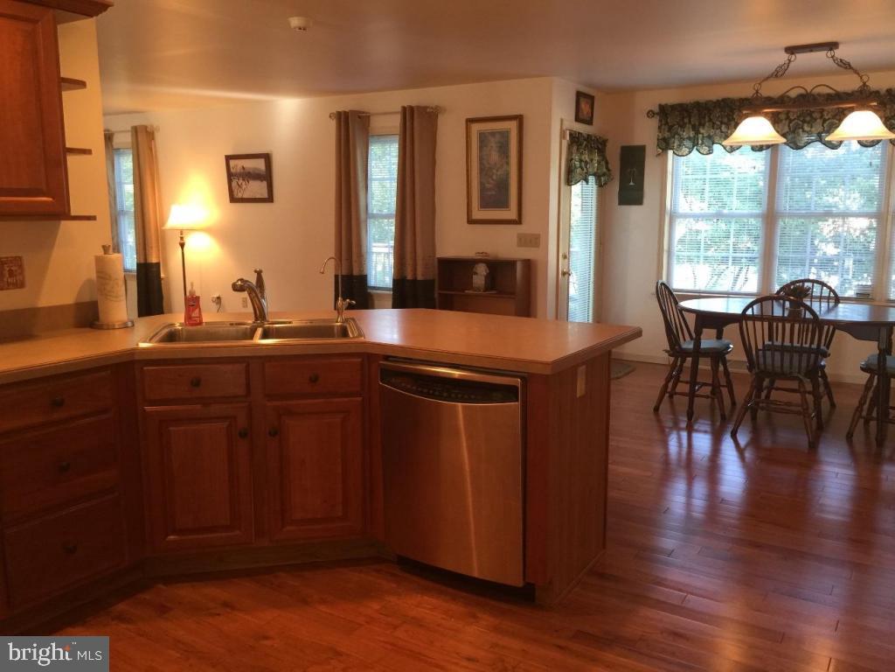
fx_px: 750
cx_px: 448
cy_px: 336
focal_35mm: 29
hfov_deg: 61.7
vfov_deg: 48.2
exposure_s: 1/15
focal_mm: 4.15
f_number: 2.2
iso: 40
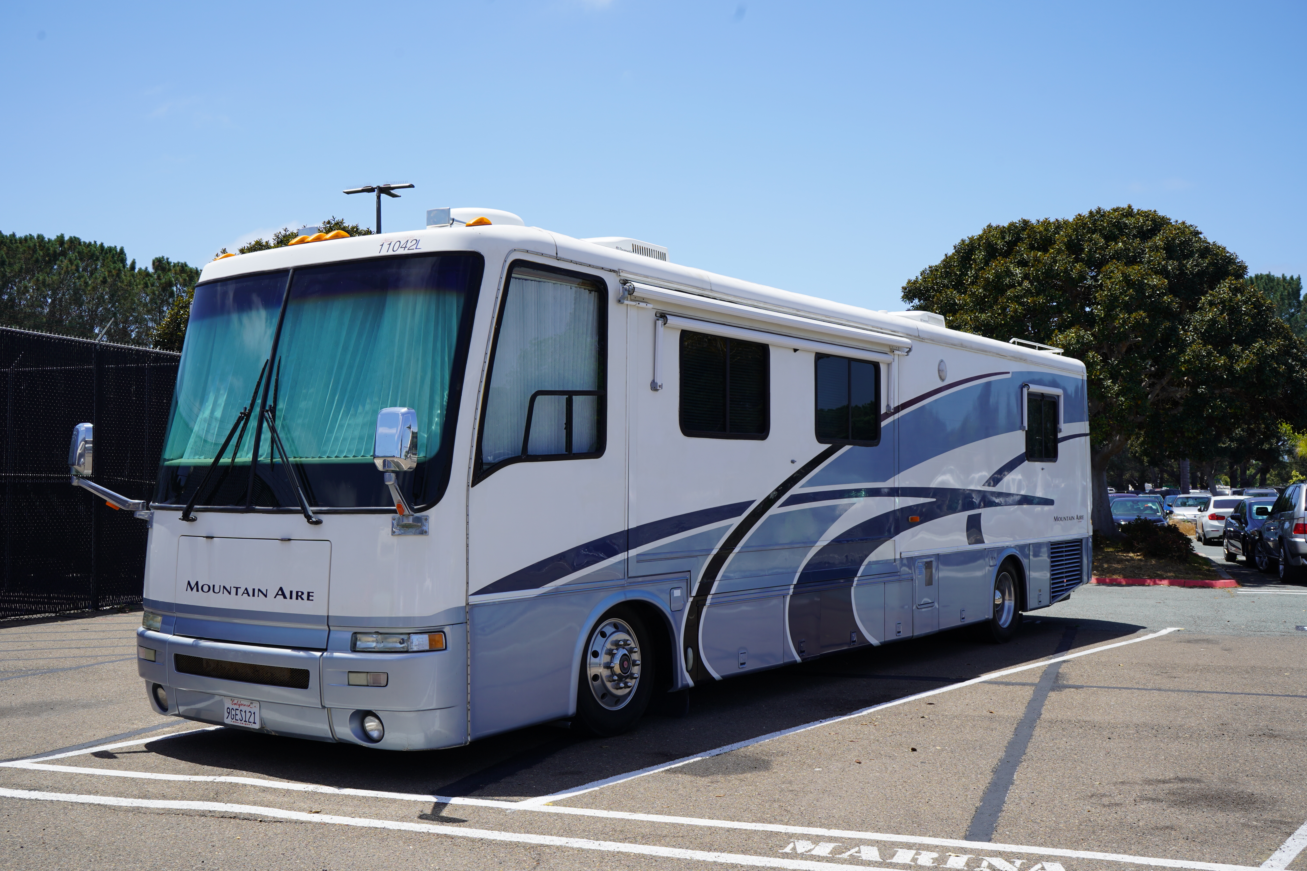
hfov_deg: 53.1
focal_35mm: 36
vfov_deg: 36.9
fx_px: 1307
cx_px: 654
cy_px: 436
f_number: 10
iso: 100
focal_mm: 36
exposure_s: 1/160
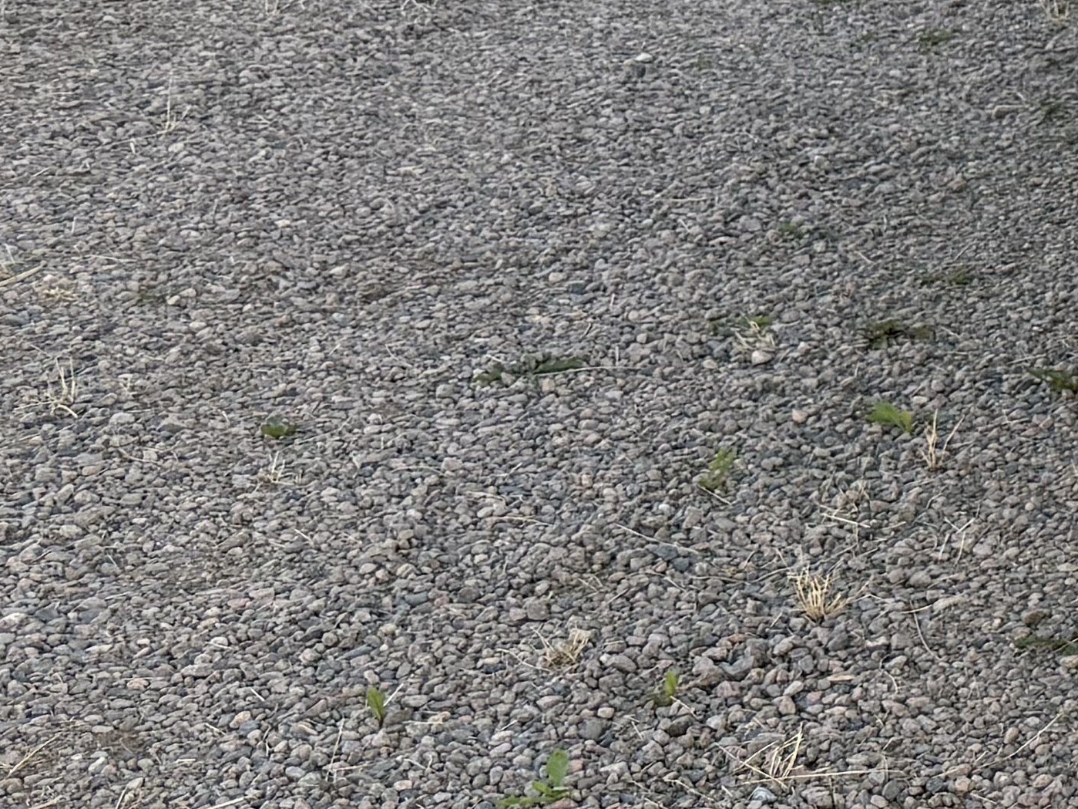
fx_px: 3052
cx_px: 2075
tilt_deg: -13.4
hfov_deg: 16.1
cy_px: 33
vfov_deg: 14.9
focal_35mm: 98
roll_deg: -1.5
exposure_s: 1/497
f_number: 1.78
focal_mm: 6.76
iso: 100
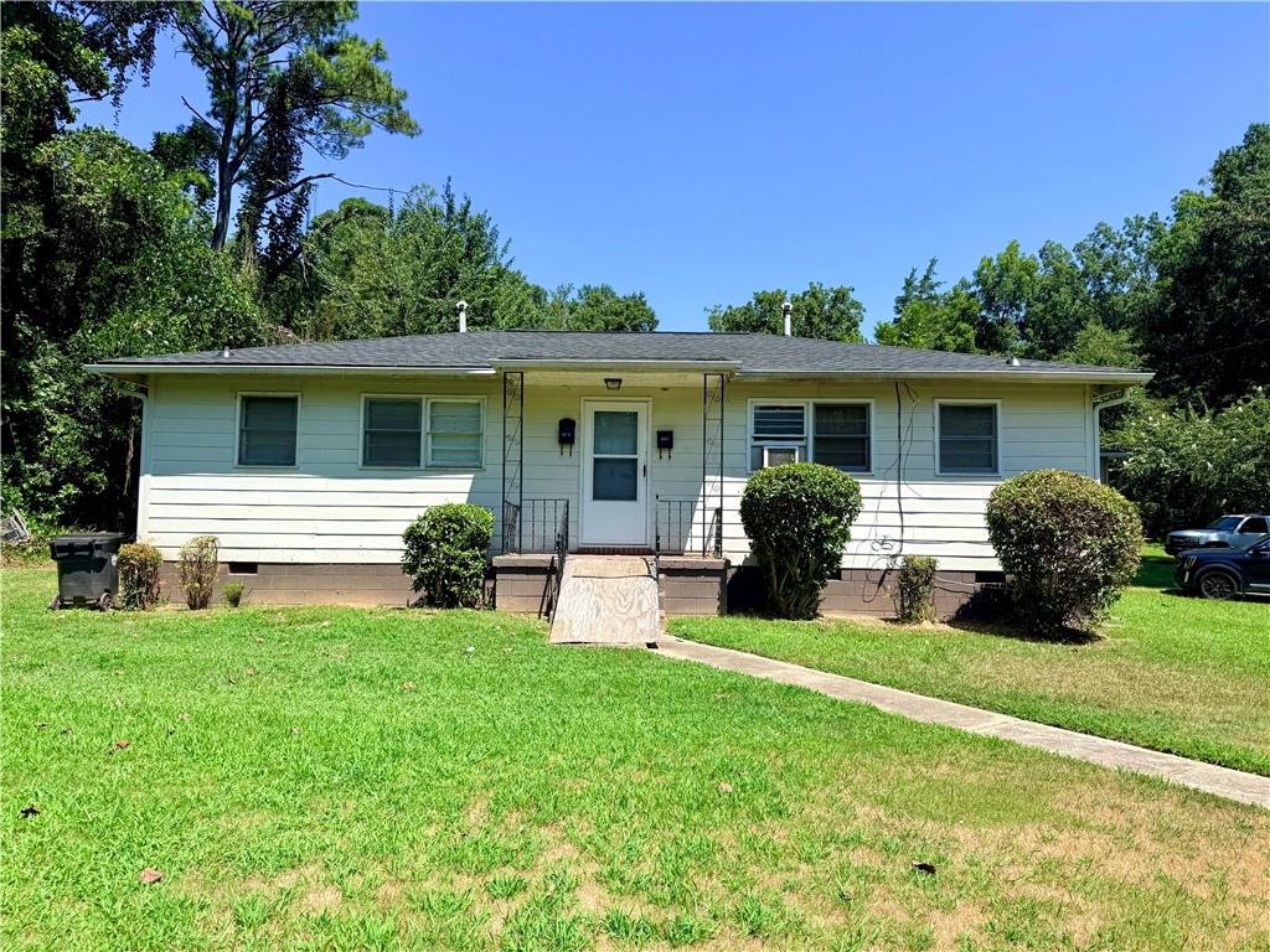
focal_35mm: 24
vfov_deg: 56.8
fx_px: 881
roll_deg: -0.6
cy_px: 476
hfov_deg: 71.6
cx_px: 635
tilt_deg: +3.2
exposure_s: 1/3425
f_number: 1.78
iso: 80
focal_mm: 6.76
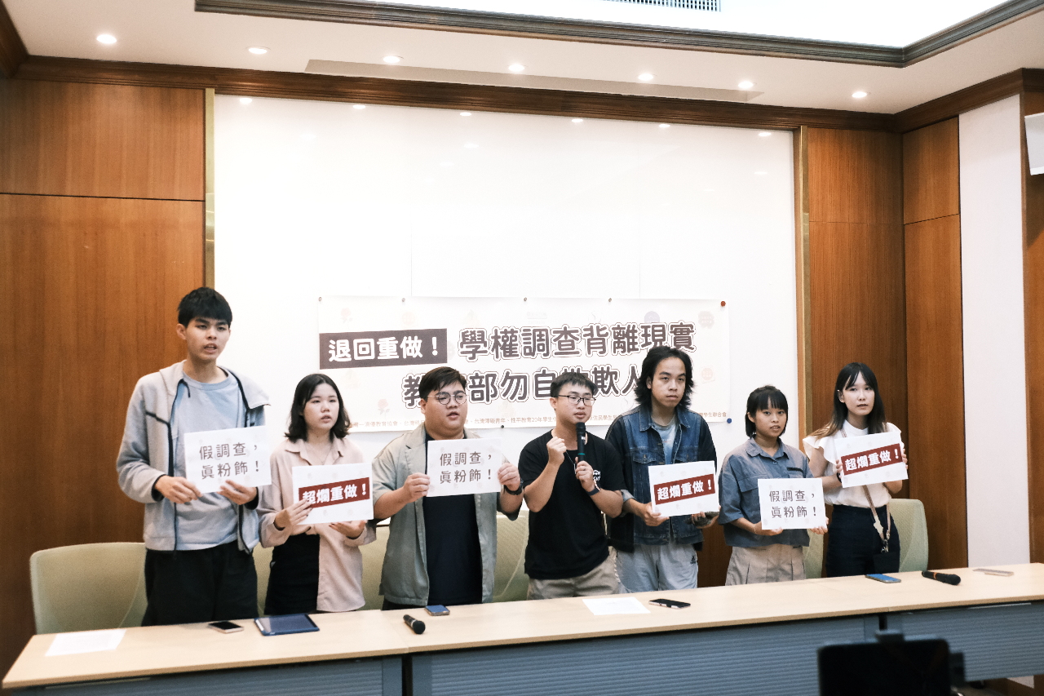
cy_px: 348
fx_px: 1044
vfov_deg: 36.9
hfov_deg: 53.1
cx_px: 522
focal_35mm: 36
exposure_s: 1/125
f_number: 5
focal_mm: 24.3
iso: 4000
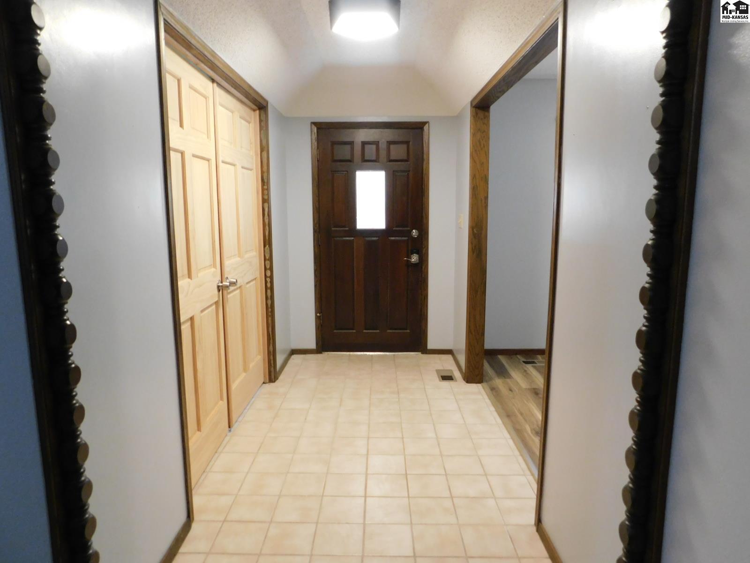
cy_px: 282
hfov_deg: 73.9
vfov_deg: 58.9
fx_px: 498
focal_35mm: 23
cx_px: 375
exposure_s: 1/25
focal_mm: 4
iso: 400
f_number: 3
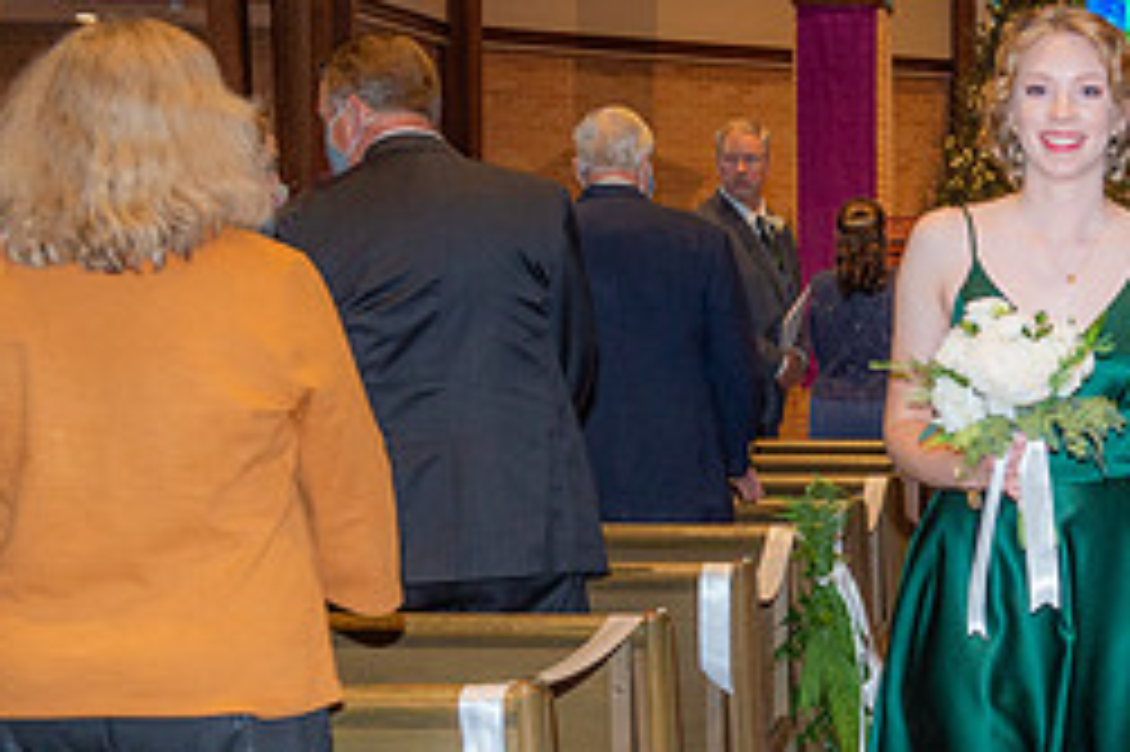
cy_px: 639
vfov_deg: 13.1
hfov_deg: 18.9
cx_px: 1211
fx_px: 3262
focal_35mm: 104
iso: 1600
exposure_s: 1/125
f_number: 5.6
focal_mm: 45
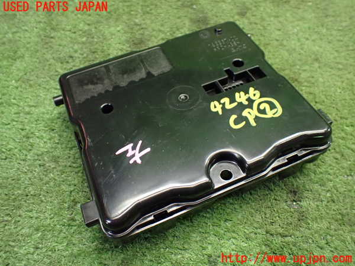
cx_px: 178
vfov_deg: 46.8
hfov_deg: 60.0
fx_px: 308
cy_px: 133
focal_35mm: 30
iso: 800
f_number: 2.3
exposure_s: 1/80
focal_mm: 5.4
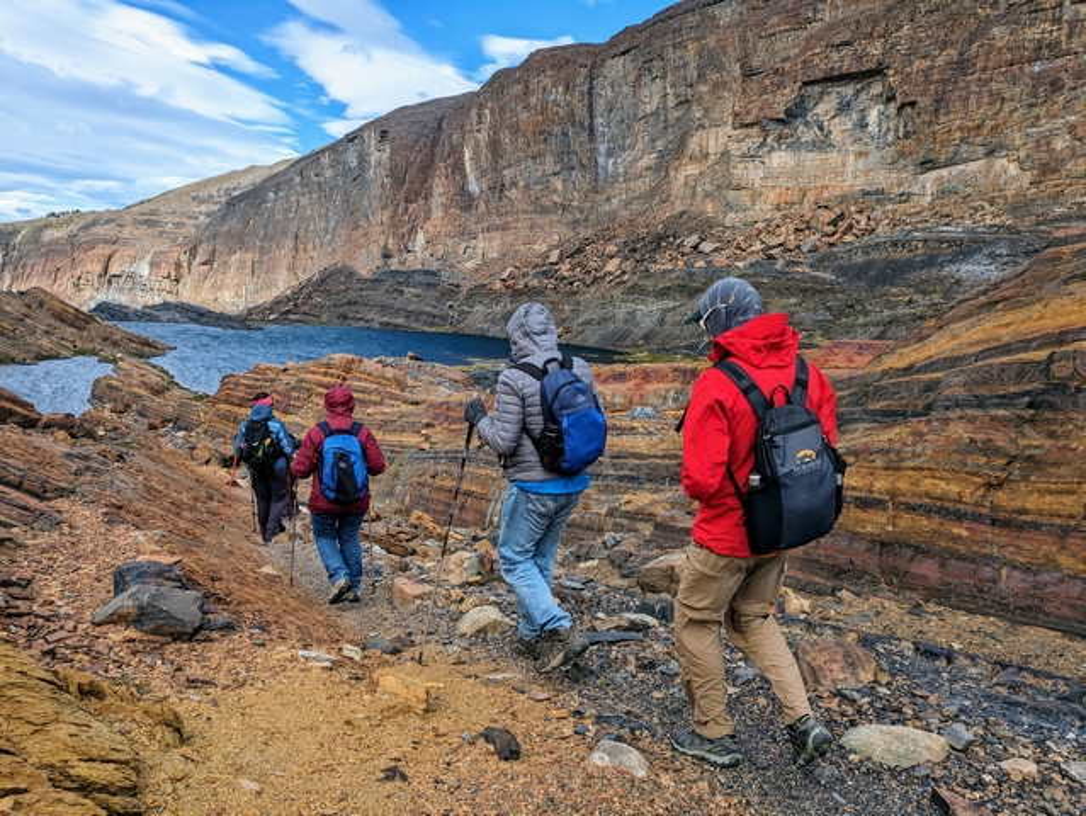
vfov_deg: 54.9
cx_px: 543
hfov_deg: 69.4
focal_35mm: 25
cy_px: 408
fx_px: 785
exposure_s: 1/1869
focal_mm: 5.43
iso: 45
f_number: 1.89
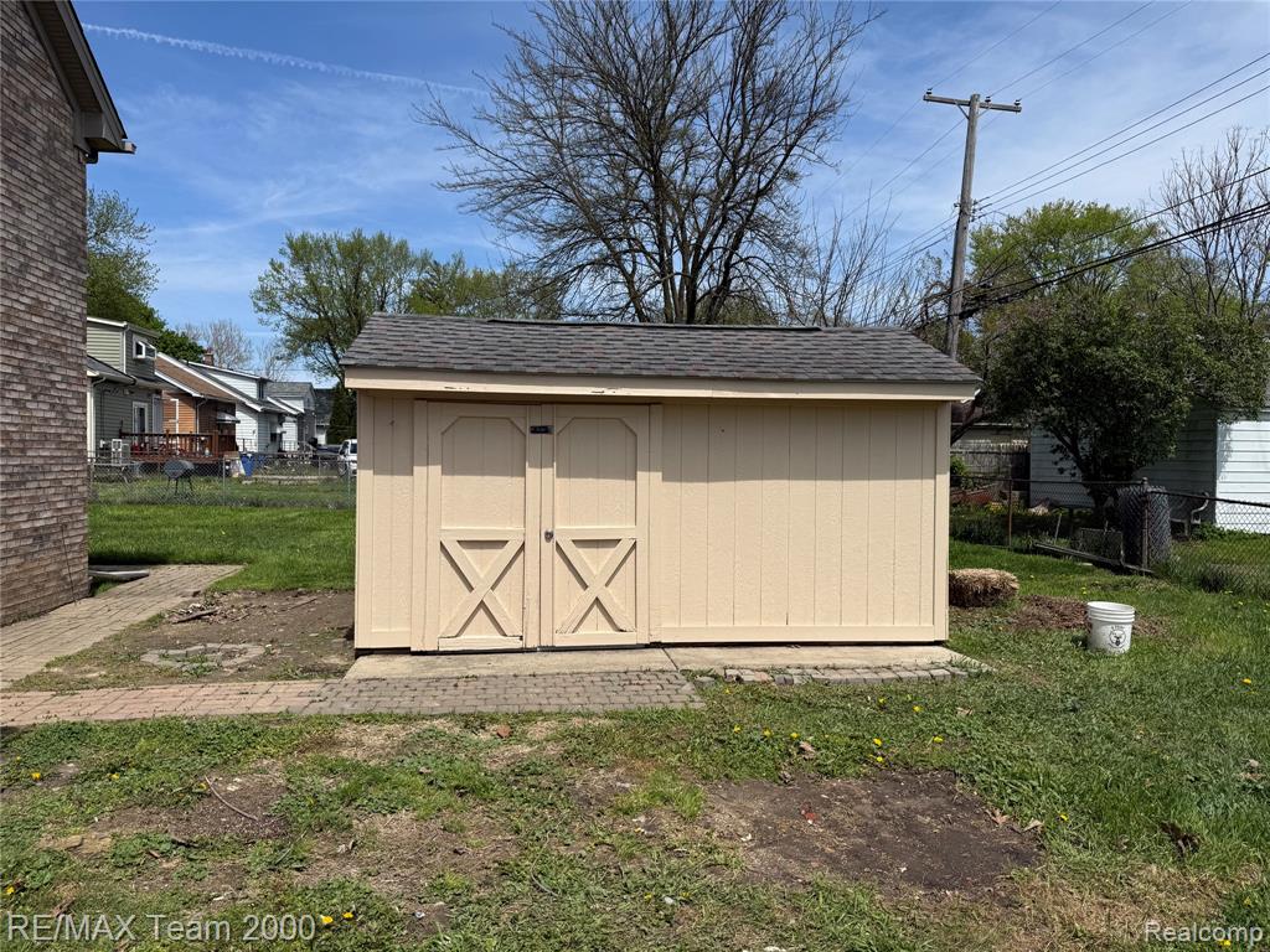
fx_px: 881
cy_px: 476
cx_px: 635
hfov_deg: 71.6
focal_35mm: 24
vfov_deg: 56.8
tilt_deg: -0.6
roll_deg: -0.5
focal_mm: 6.76
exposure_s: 1/6173
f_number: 1.78
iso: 80
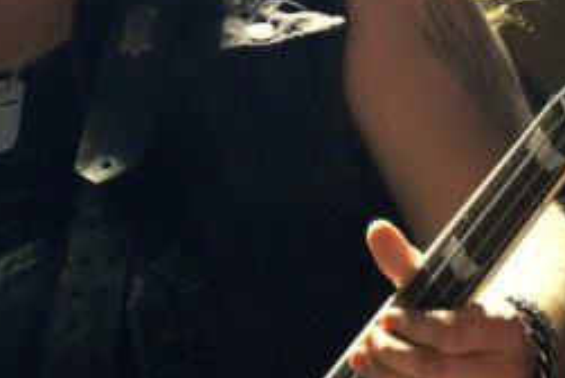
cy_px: -158
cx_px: 432
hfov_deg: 4.7
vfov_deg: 3.1
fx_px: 6913
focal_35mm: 440
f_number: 5.6
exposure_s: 1/60
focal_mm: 96
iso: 6400
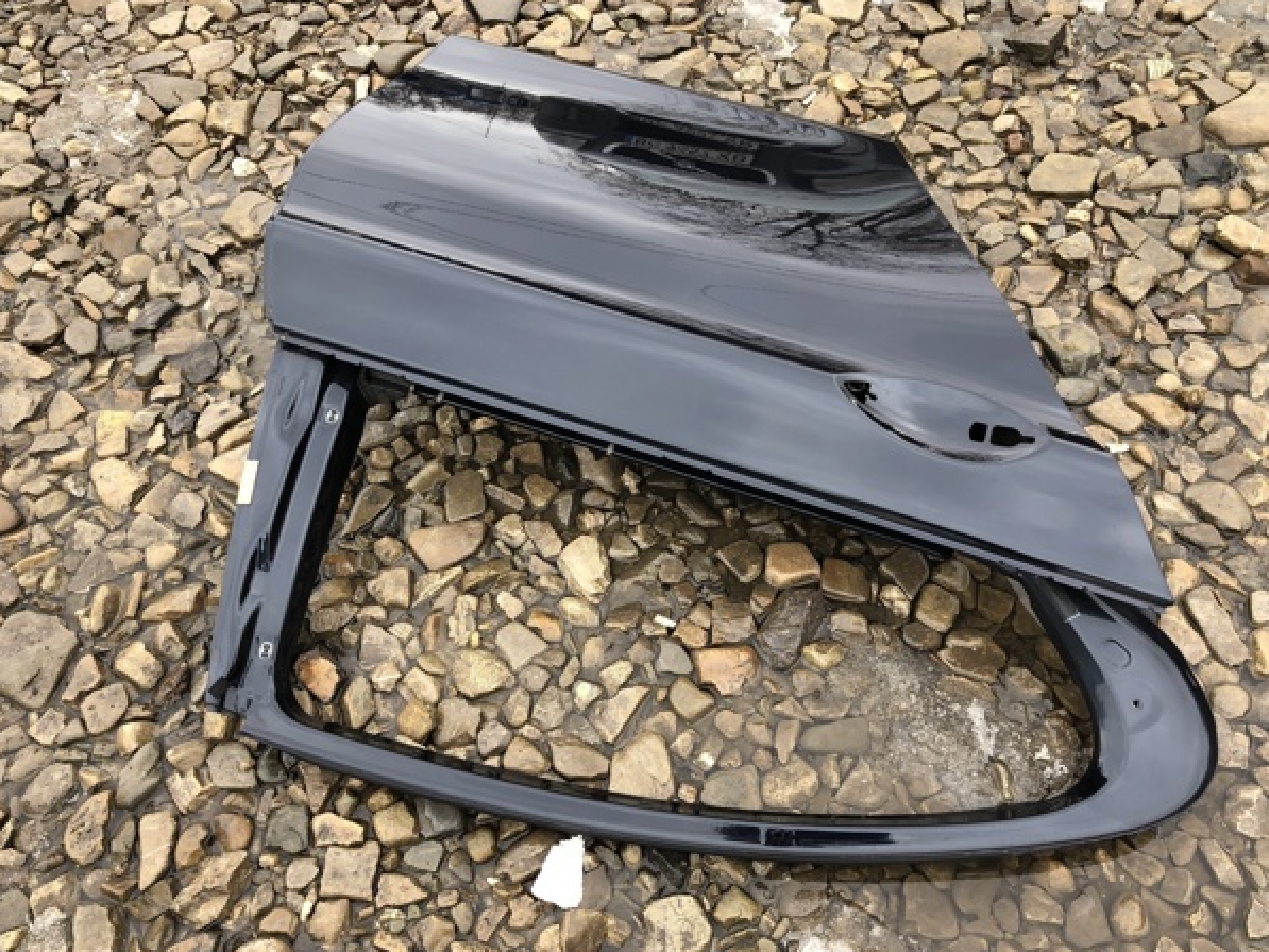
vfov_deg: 46.8
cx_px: 636
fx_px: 1100
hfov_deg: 60.0
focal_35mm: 30
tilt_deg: -55.8
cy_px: 474
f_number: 1.8
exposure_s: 1/120
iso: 32
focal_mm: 4
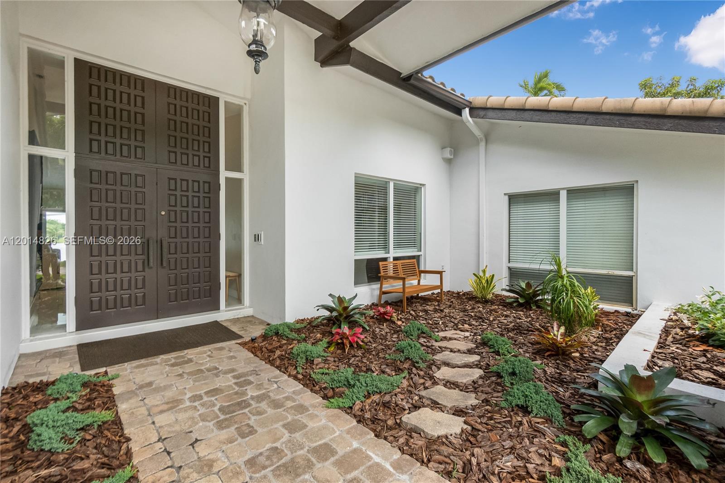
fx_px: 302
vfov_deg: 77.3
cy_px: 242
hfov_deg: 100.4
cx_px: 362
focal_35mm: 15
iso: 1250
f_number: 7.1
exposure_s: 1/800
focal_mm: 10
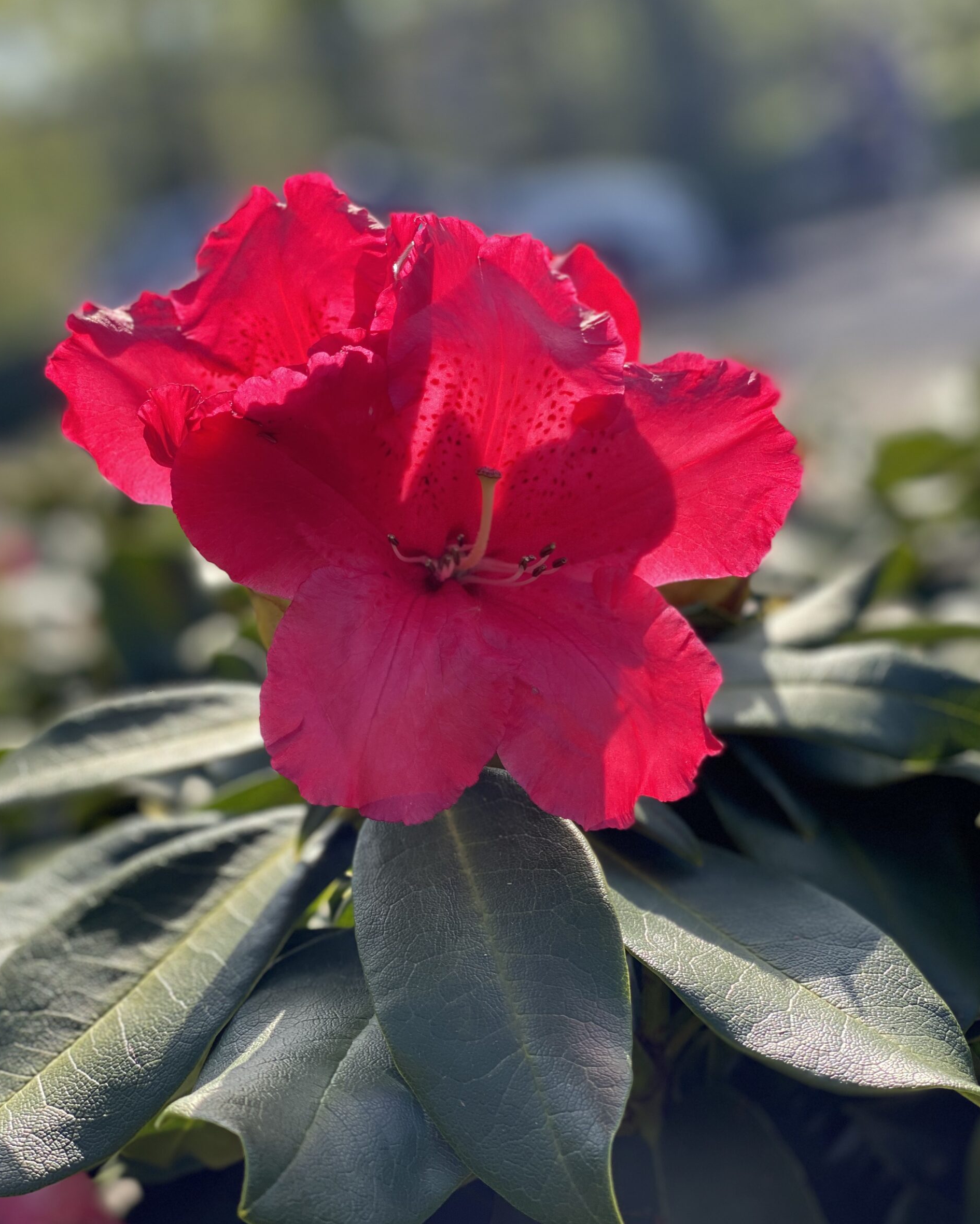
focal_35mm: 55
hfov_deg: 27.6
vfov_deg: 34.1
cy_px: 619
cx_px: 492
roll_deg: +14.4
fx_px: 1994
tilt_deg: -9.6
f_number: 2
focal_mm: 6
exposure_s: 1/432
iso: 20
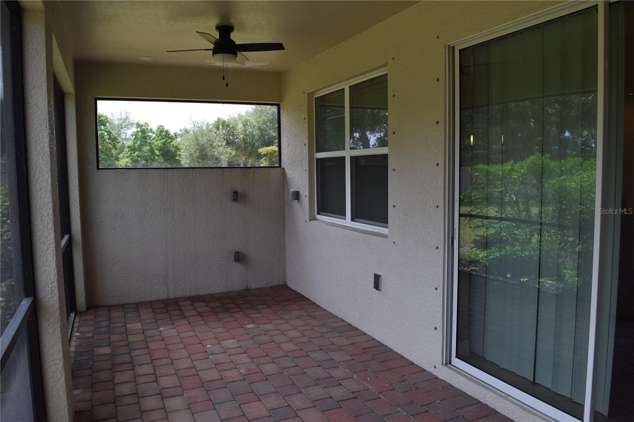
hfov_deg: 67.4
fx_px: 475
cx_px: 317
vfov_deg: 47.9
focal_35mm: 27
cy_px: 211
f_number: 8
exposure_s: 1/250
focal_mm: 18
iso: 280
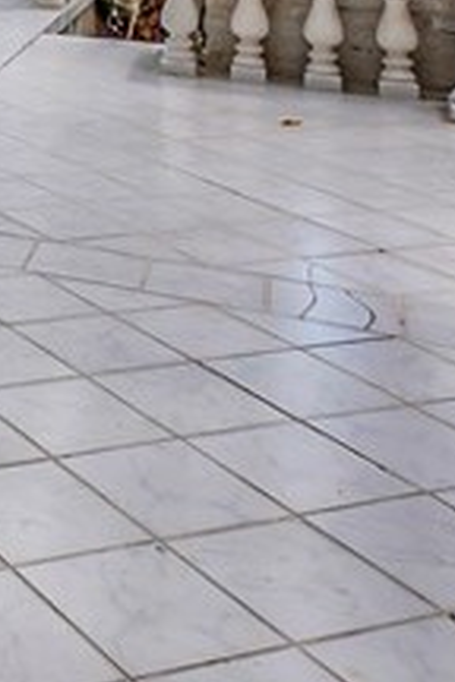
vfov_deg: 24.7
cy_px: -207
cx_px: -404
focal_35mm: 71
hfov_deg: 15.8
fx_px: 1346
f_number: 5.6
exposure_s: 1/320
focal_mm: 10
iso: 100
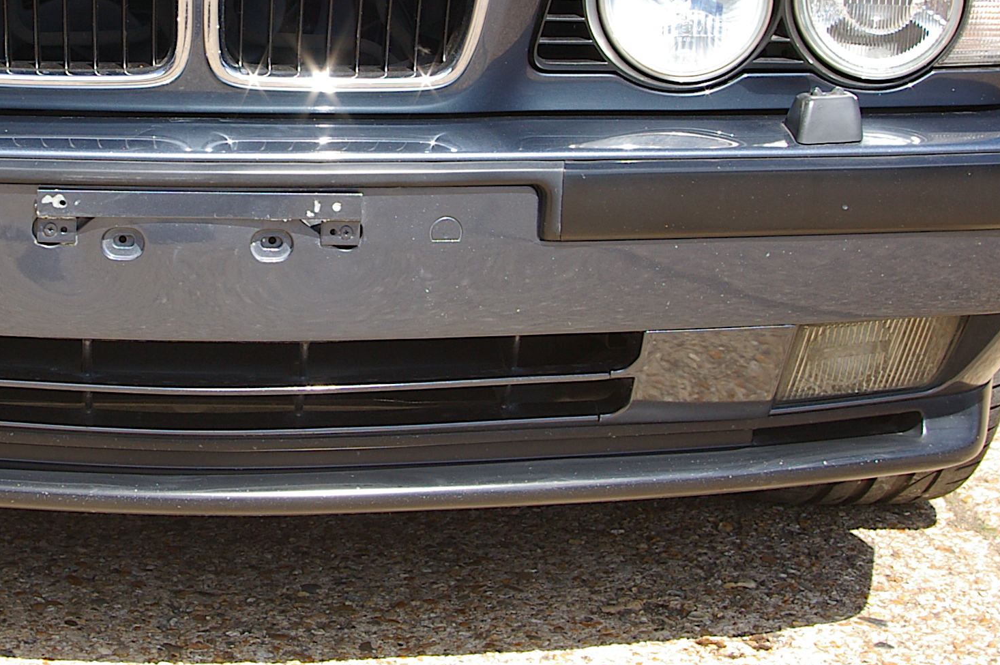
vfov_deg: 16.8
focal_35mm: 80
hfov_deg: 25.0
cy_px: 48
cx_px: 206
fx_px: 2220
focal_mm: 26
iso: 200
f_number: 11
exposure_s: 1/90
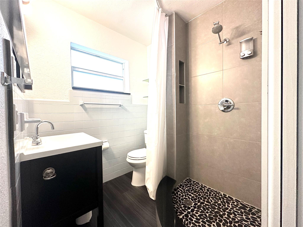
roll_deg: +0.5
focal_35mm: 14
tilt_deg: -0.9
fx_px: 123
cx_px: 152
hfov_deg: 102.1
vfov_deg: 85.7
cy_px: 114
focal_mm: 2.22
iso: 320
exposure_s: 1/120
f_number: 2.2
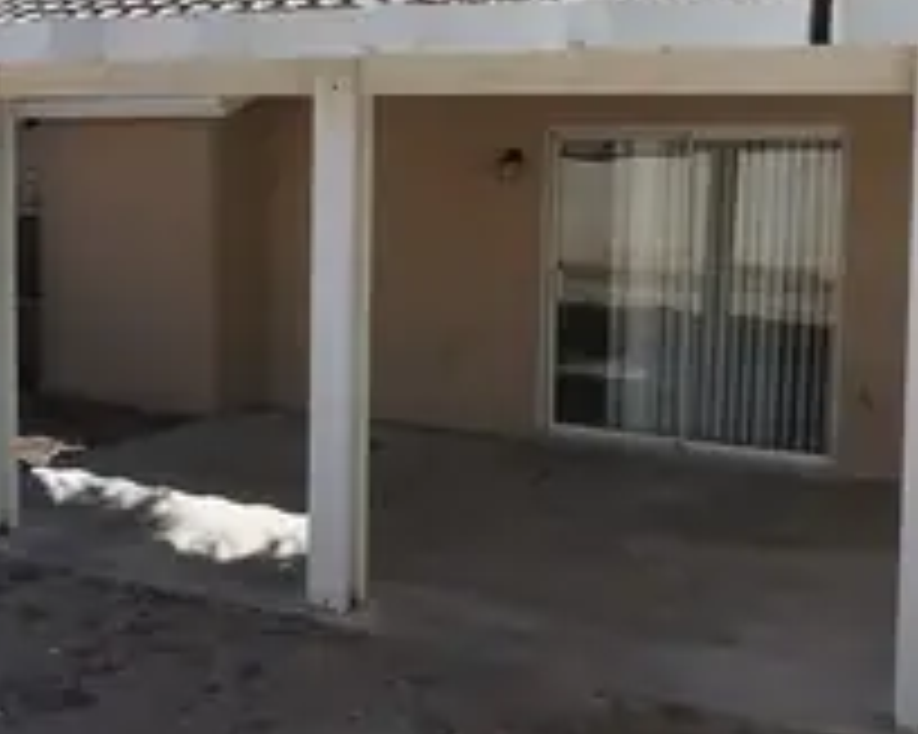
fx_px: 1249
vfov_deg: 32.5
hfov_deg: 39.8
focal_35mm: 46
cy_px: 266
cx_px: 297
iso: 100
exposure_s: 1/1250
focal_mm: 4.3
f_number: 3.3
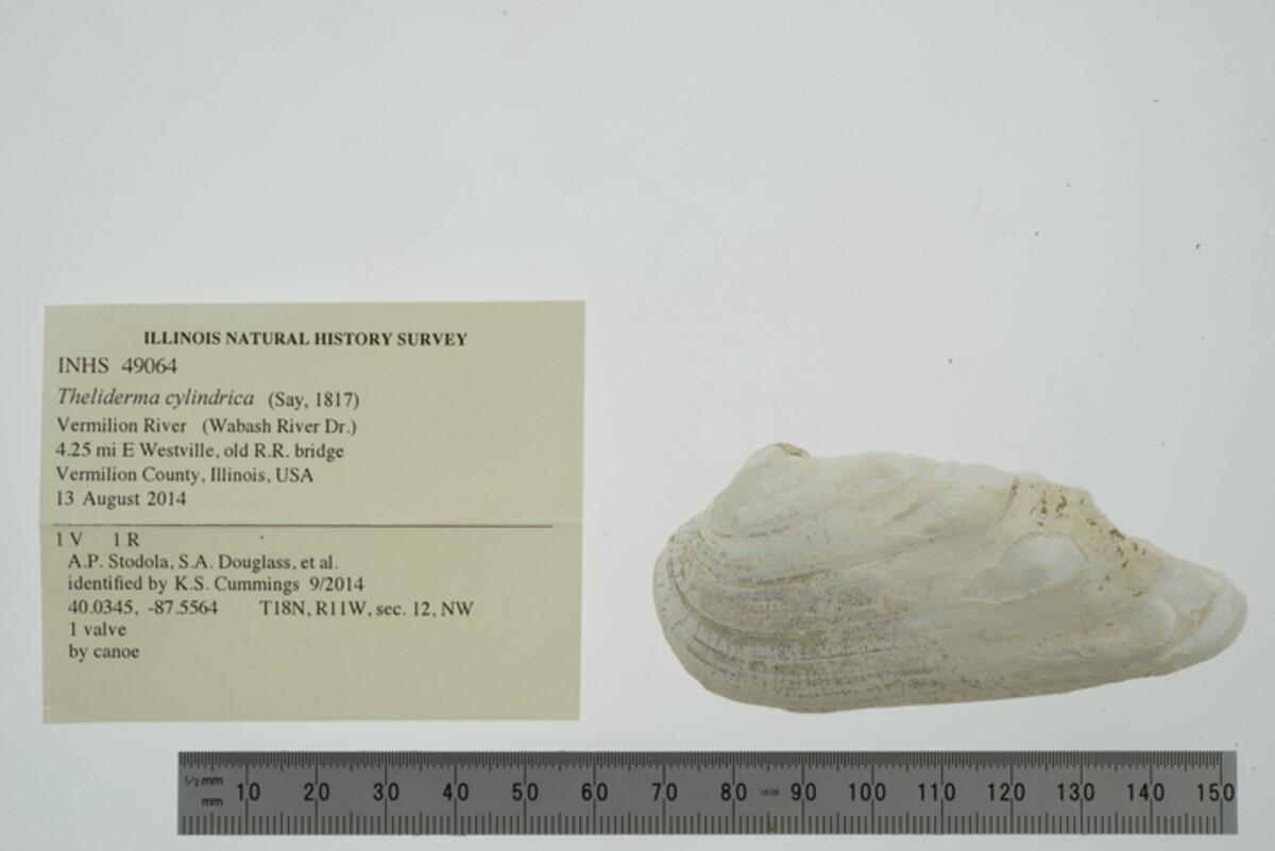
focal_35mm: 60
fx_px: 2126
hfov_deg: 33.4
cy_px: 426
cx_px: 638
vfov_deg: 22.6
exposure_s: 1/10
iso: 100
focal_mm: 60
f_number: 32
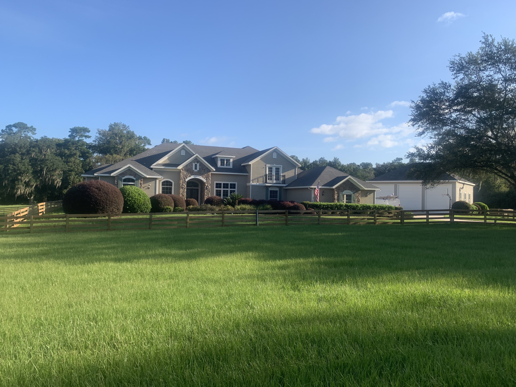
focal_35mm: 26
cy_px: 194
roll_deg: -0.5
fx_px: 388
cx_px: 258
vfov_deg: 53.1
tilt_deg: +1.0
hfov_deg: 67.3
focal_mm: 4.25
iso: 25
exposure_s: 1/1468
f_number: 1.8
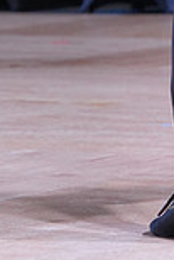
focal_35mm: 458
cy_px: -155
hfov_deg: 3.0
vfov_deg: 4.5
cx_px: 229
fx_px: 3313
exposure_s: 1/400
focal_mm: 122
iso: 2000
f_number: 4.5
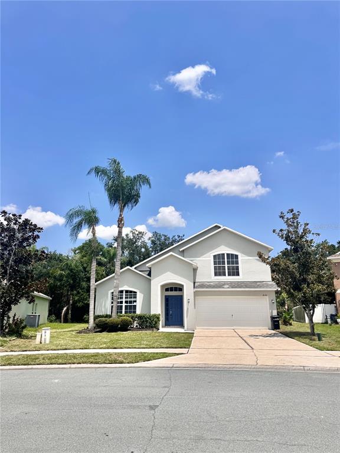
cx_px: 170
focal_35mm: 24
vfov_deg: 71.6
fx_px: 314
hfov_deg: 56.8
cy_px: 226
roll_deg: +1.0
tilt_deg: +14.9
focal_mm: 6.76
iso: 80
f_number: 1.78
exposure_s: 1/7937
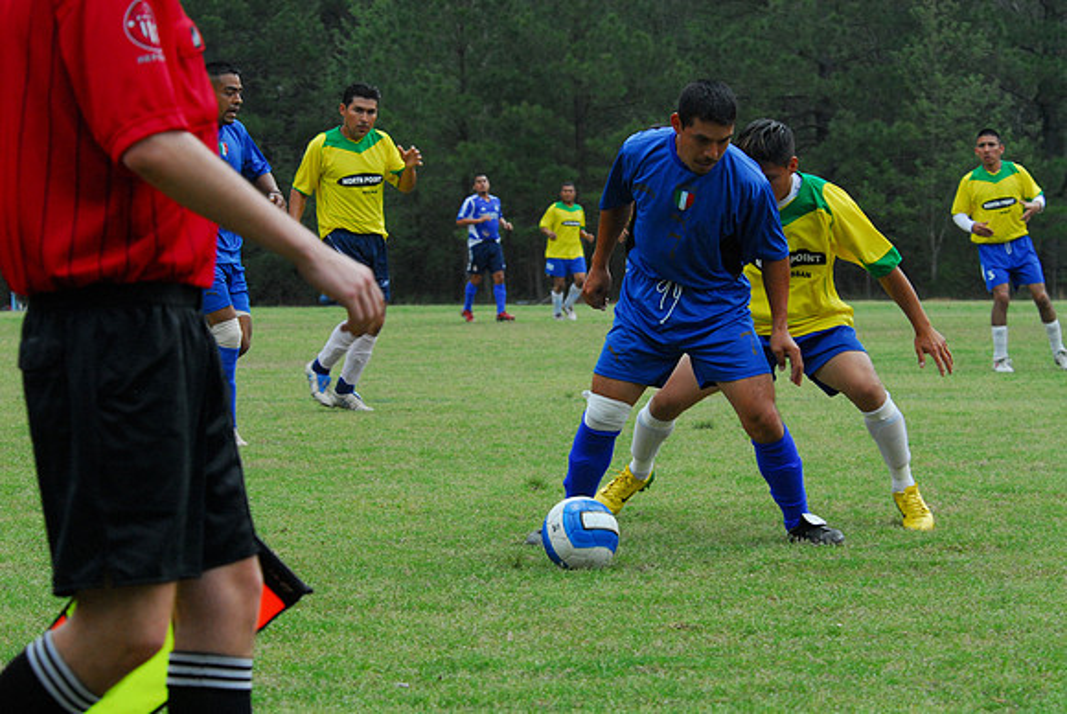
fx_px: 4228
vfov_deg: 9.7
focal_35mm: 142
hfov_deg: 14.4
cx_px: 534
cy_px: 357
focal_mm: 95
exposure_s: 1/250
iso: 800
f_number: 8
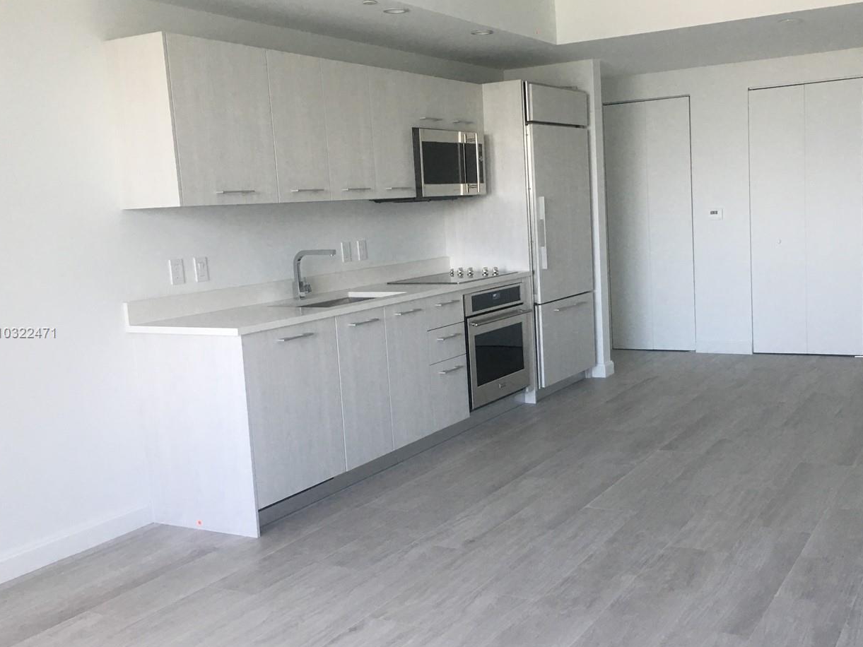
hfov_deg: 48.7
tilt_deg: -7.9
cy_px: 333
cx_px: 510
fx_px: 947
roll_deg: +2.7
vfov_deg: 37.7
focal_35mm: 38
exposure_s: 1/30
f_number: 2.2
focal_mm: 4.15
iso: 40
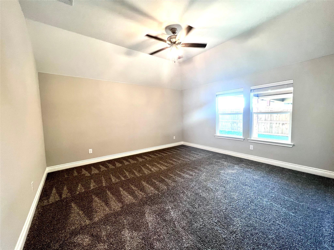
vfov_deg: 89.9
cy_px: 125
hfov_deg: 106.2
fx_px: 125
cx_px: 167
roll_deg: +1.5
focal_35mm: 13
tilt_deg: -3.9
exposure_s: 1/60
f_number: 1.8
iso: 125
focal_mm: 1.57
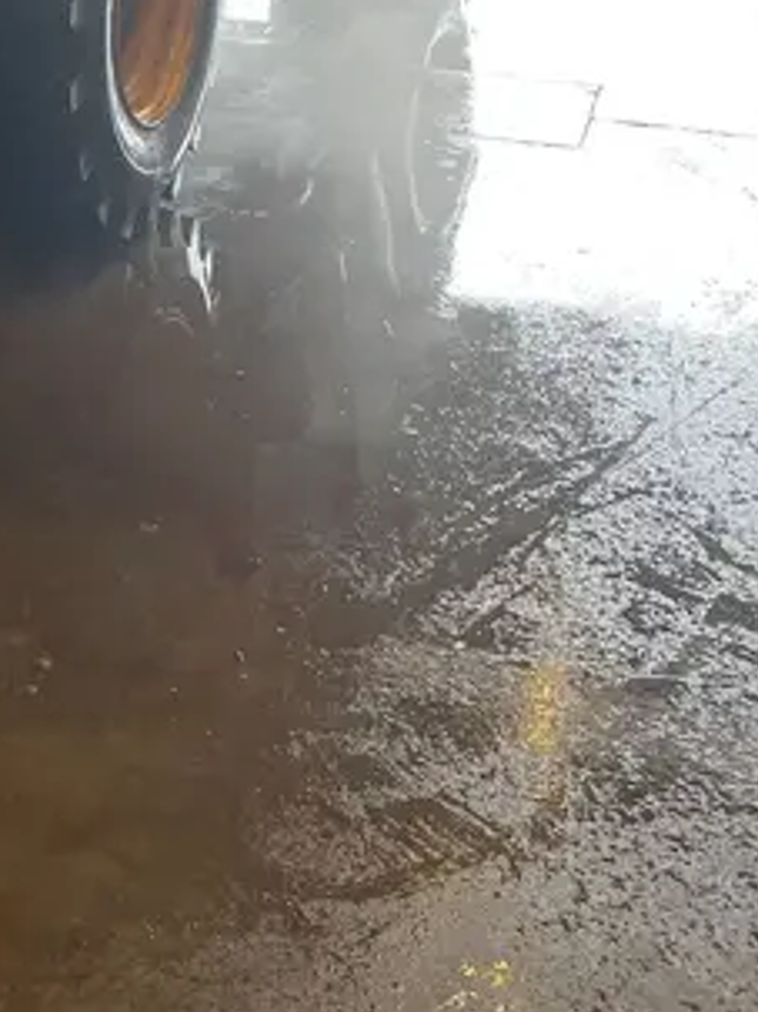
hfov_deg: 21.9
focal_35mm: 63
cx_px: -90
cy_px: -132
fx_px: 1841
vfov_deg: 27.8
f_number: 1.6
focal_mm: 5.1
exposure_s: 1/104
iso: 125
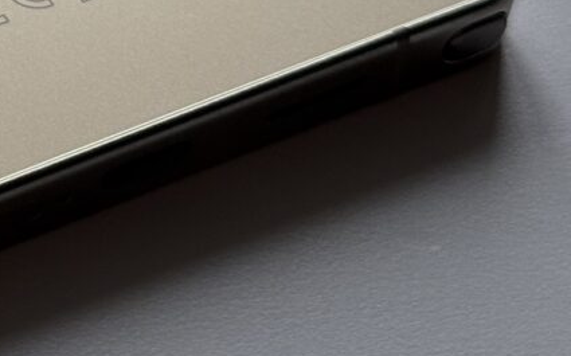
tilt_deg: -43.5
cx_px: -439
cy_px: -219
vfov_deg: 7.0
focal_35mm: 184
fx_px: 2861
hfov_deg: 10.7
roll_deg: +2.0
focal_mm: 6.76
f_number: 1.78
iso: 50
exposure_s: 1/122
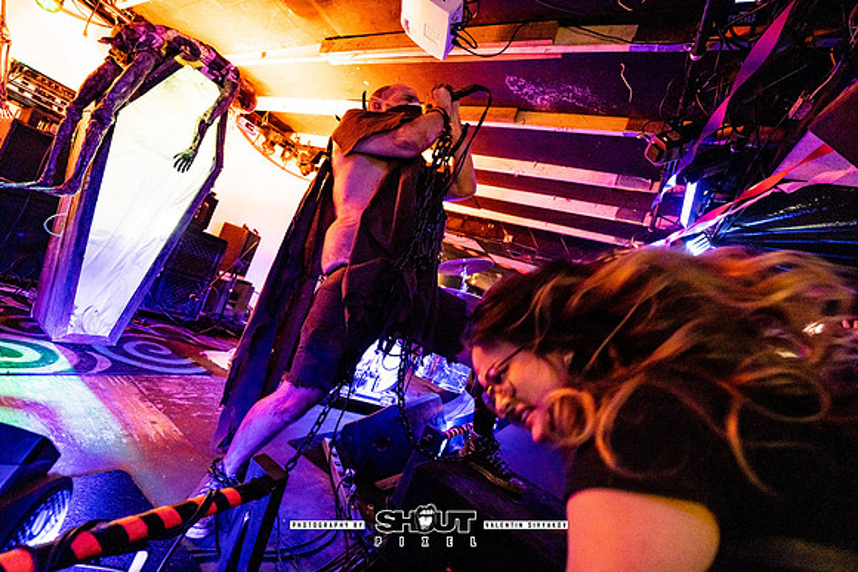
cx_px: 429
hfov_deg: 104.2
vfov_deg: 81.2
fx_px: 334
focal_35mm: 14
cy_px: 286
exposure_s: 1/200
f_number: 2.8
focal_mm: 14
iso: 3200
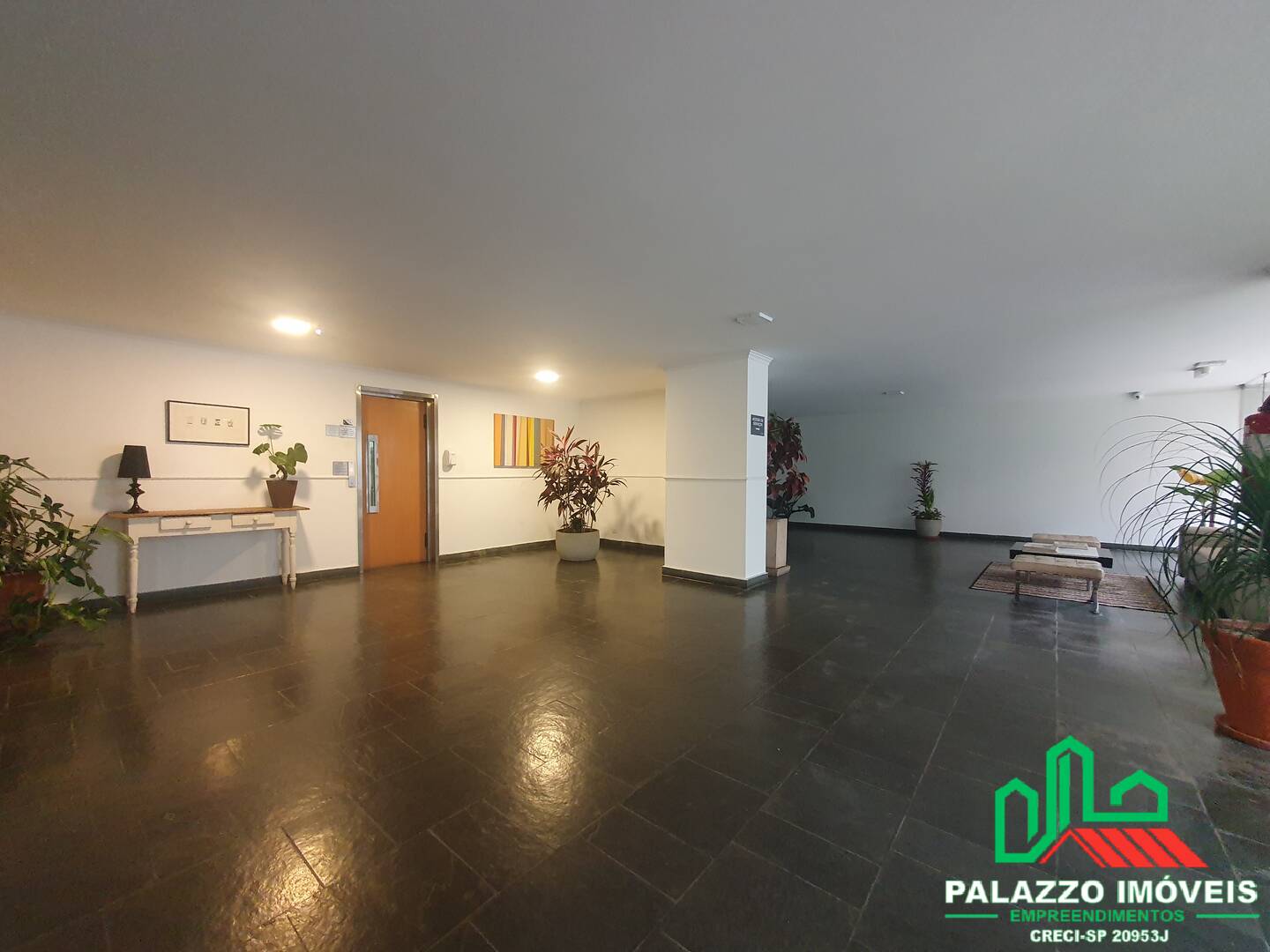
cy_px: 476
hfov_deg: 106.2
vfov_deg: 89.9
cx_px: 635
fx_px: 477
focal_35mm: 13
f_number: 2.2
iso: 500
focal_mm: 1.8
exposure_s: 1/30
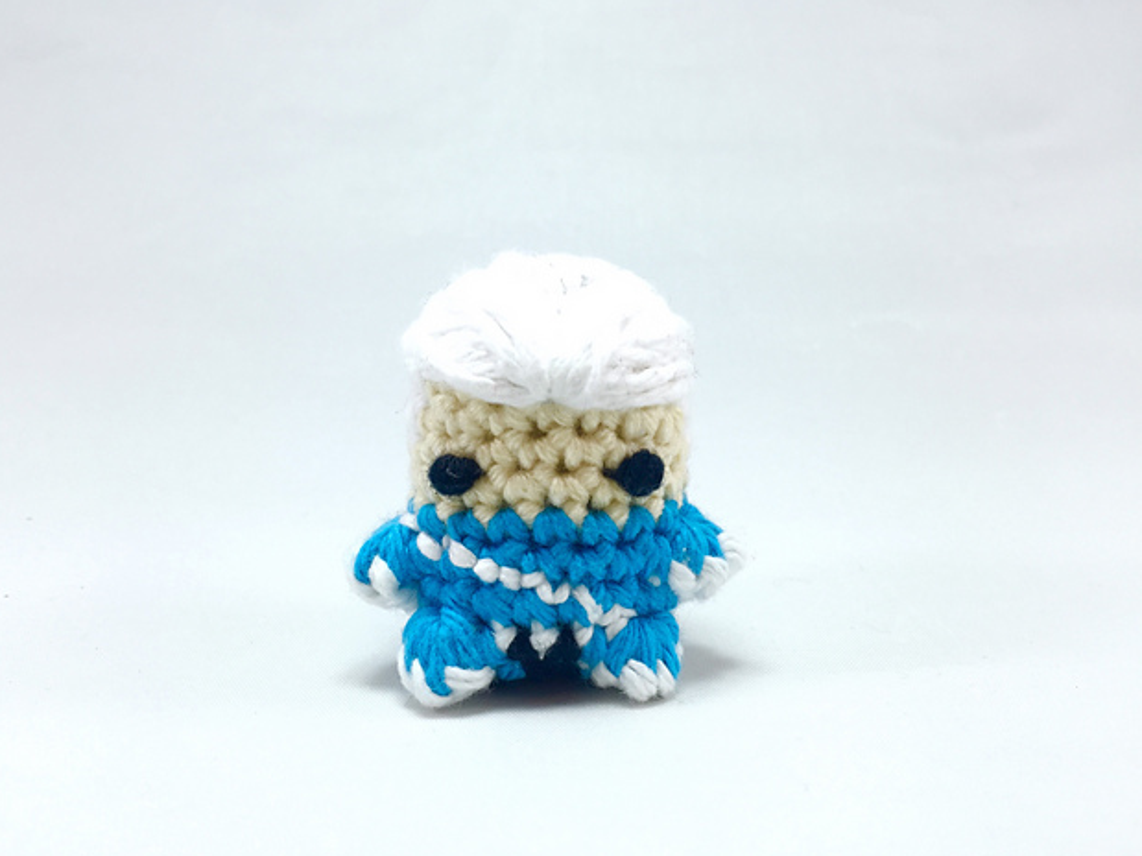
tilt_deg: -7.7
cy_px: 424
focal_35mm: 30
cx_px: 566
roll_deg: -0.2
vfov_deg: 46.8
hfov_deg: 60.0
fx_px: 990
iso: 32
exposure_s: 1/60
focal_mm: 4.15
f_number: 2.2
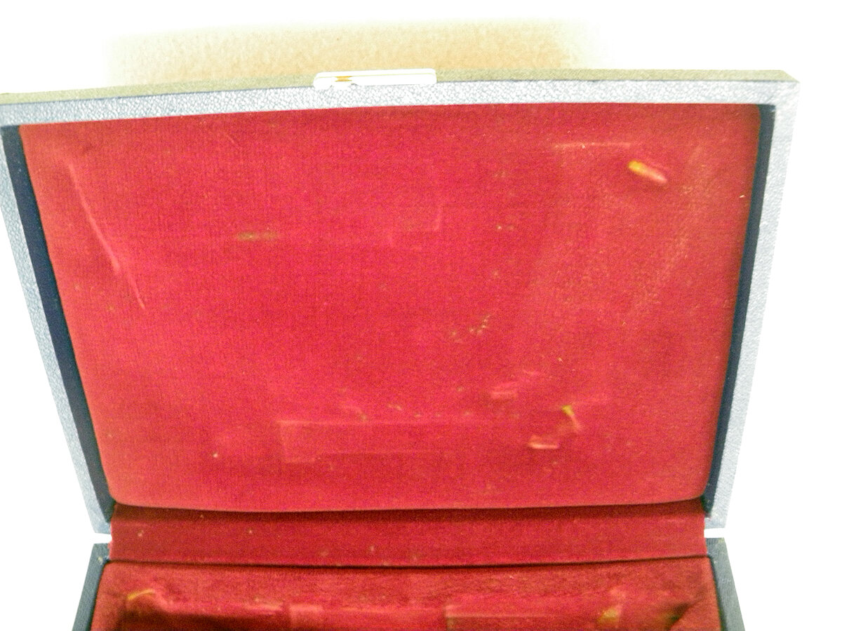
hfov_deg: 51.4
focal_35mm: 36
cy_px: 316
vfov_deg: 39.7
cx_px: 421
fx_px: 876
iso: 800
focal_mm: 6.3
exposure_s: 1/5
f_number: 3.5
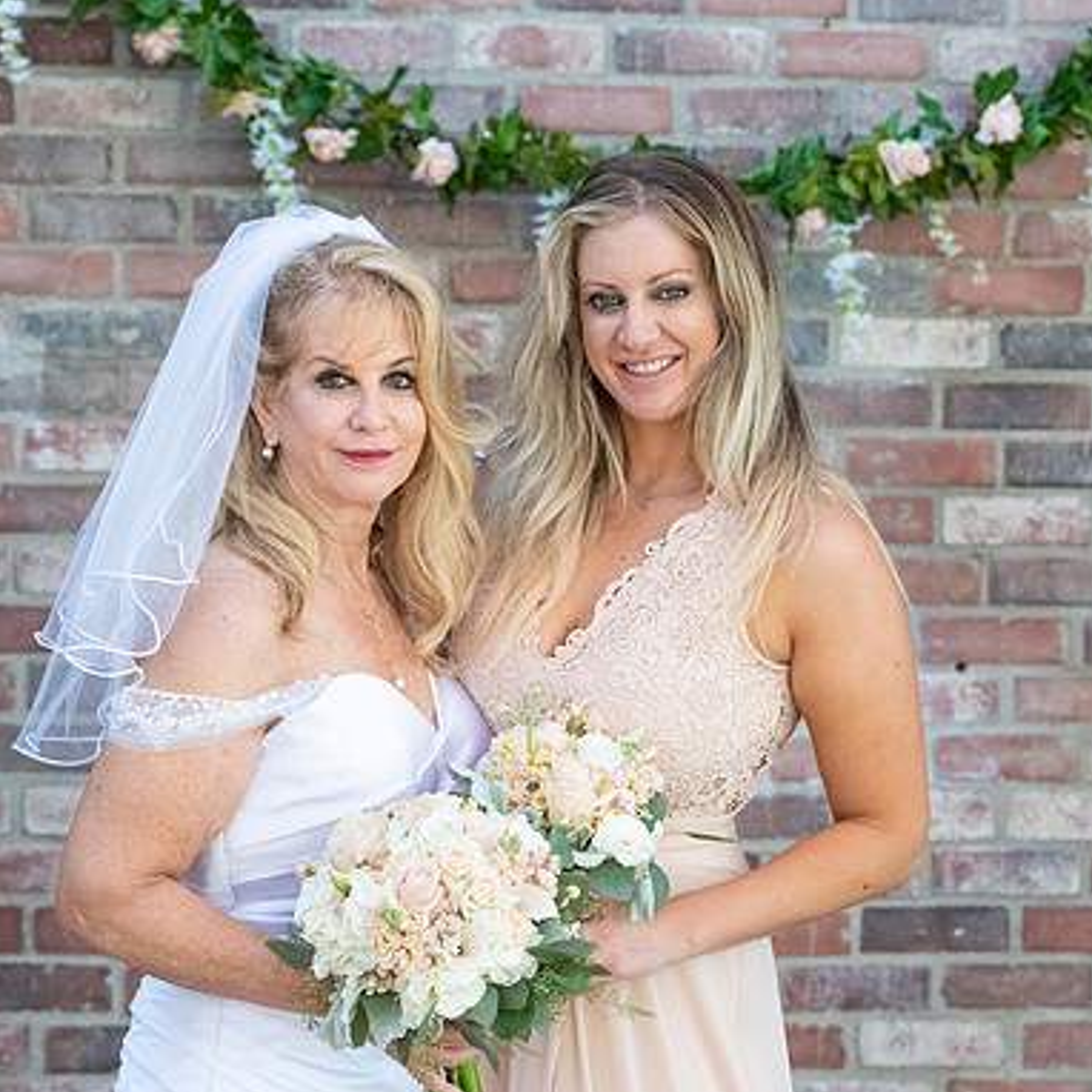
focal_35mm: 111
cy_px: 547
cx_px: 503
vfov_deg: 15.7
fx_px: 3962
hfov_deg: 15.7
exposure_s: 1/1250
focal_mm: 86
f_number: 5
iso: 1250
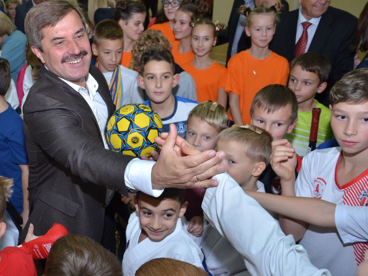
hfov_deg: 44.6
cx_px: 104
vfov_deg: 34.9
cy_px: 176
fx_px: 436
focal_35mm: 41
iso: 800
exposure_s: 1/250
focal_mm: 18
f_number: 3.5
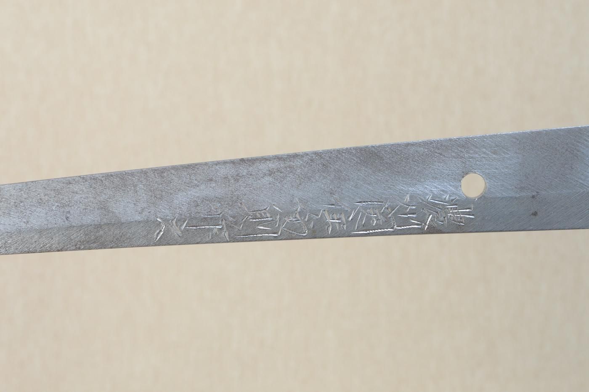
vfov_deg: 13.8
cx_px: 294
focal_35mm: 99
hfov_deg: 20.6
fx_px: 1618
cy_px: 196
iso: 400
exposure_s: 1/2
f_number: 11
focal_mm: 66
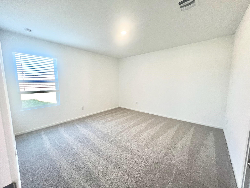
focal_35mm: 13
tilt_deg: -7.0
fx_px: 94
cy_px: 94
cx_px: 125
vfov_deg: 89.9
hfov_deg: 106.2
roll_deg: +0.2
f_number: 1.8
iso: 200
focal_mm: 1.57
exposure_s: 1/99
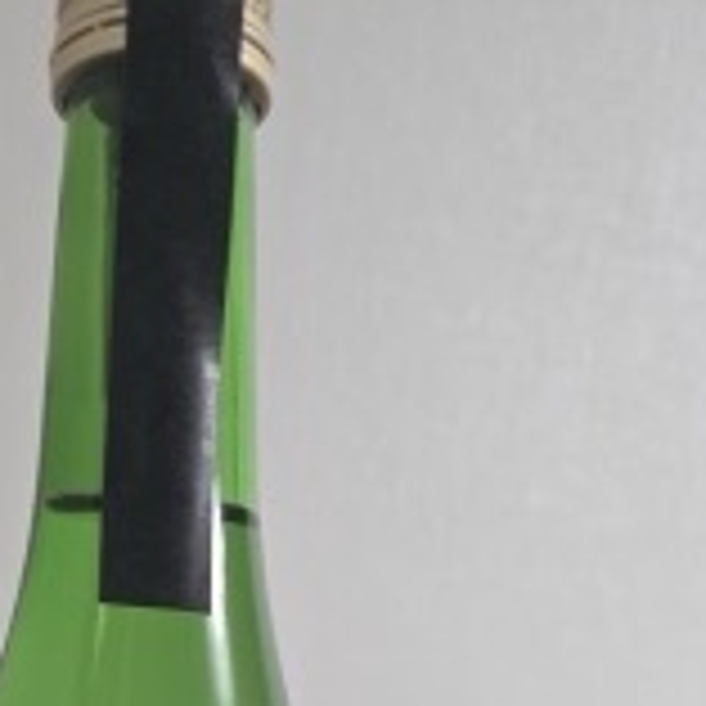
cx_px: 117
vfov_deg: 23.1
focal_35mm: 62
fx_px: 1431
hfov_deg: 27.1
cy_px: 1021
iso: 800
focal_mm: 6.3
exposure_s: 1/120
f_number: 1.7
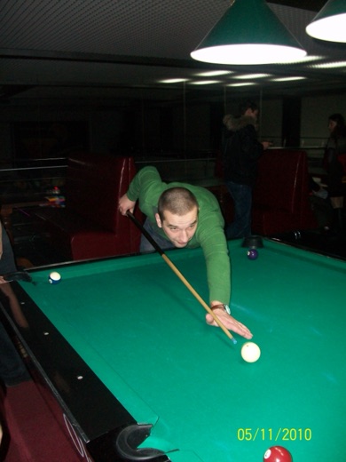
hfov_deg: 41.8
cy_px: 231
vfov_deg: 54.0
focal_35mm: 34
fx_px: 453
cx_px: 173
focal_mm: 5.7
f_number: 2.8
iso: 160
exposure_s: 1/60
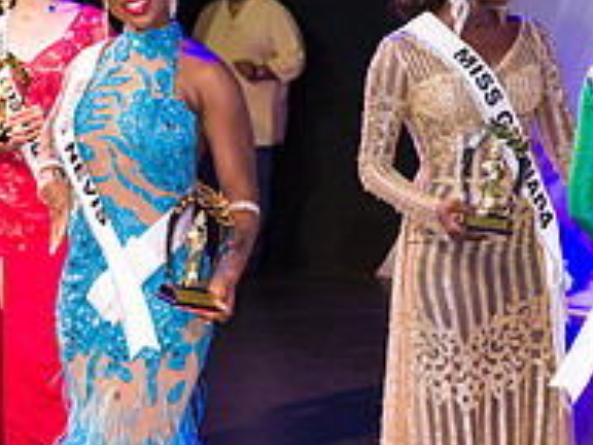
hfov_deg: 15.0
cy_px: 238
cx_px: 154
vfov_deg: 11.3
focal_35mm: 131
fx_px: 2244
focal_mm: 58
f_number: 5
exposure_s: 1/160
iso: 4000
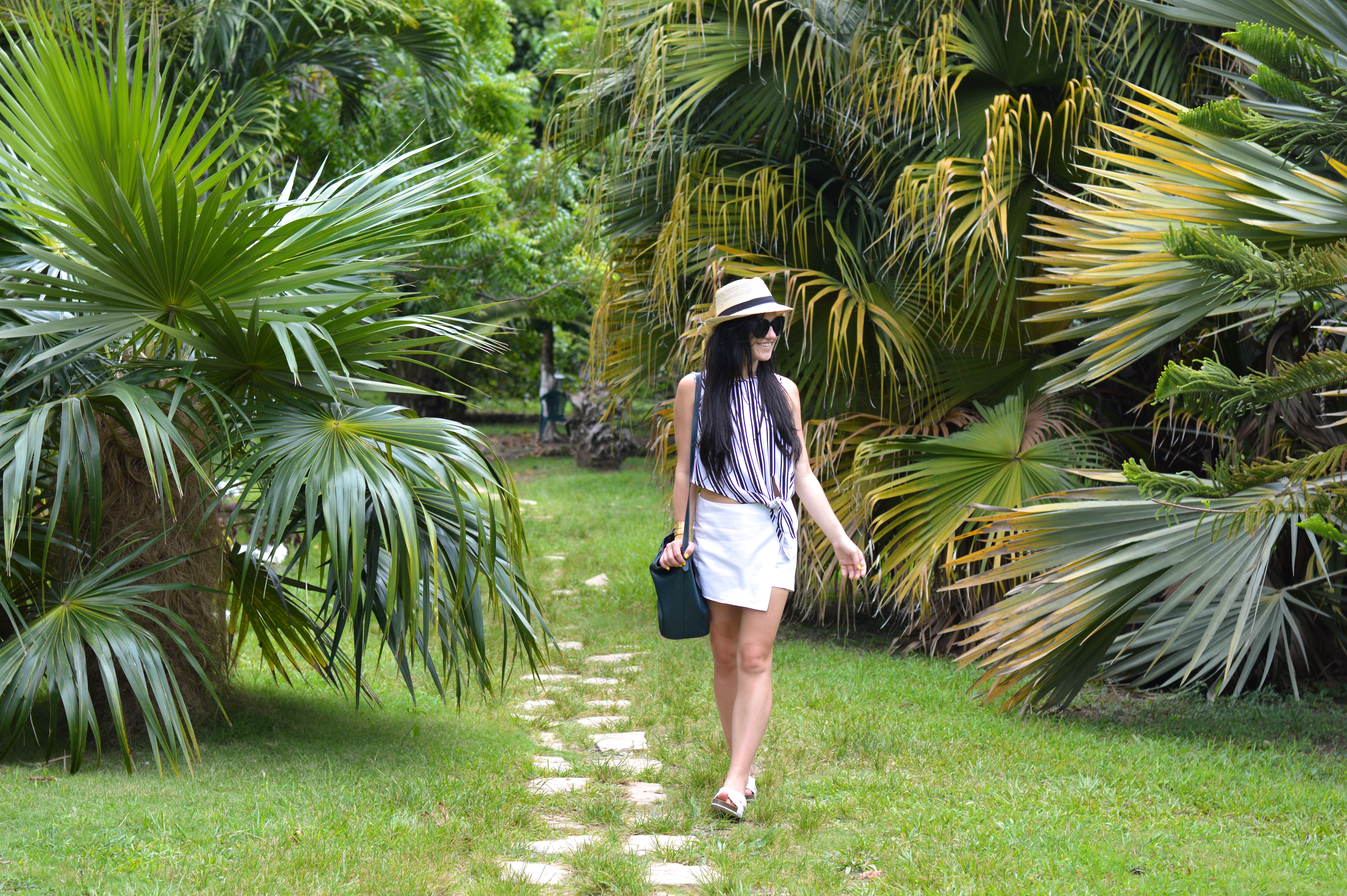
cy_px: 448
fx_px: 2804
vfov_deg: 18.1
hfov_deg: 27.0
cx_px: 674
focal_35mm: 75
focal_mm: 50
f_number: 2.8
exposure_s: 1/400
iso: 200
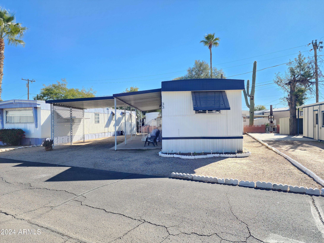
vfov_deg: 58.9
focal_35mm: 23
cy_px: 122
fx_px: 215
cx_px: 162
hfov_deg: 73.9
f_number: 1.8
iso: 12
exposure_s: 1/271
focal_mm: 6.4
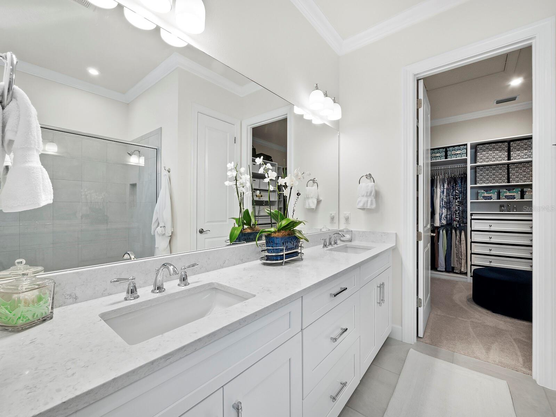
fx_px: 225
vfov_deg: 85.7
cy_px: 208
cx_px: 278
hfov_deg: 102.1
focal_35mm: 14
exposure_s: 1/8
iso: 400
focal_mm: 7
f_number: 9
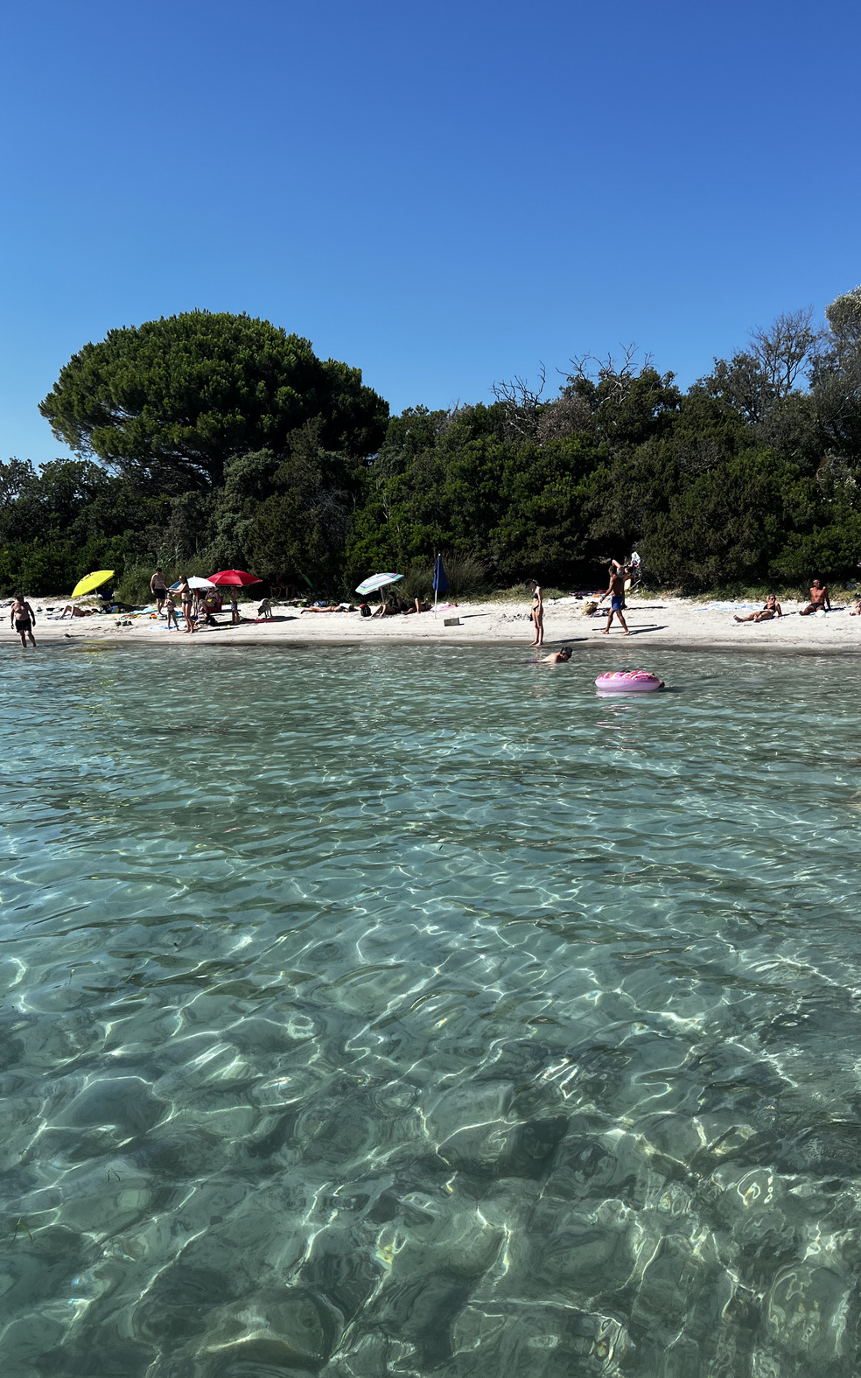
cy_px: 680
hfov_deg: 44.3
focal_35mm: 28
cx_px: 511
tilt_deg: -6.0
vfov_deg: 66.5
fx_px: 1052
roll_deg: +1.6
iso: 50
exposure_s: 1/4115
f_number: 1.5
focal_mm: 5.7
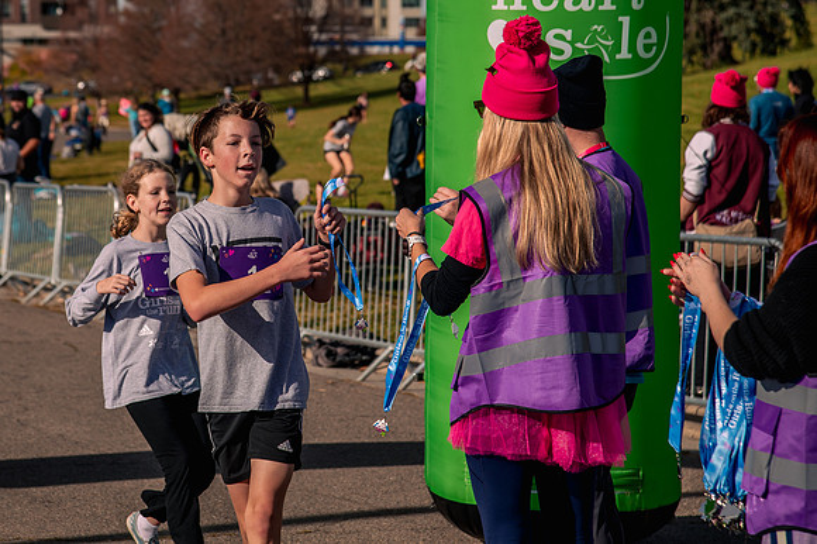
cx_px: 256
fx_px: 3051
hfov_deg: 15.2
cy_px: 171
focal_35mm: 135
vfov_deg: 10.2
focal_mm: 98
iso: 200
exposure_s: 1/1600
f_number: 5.6
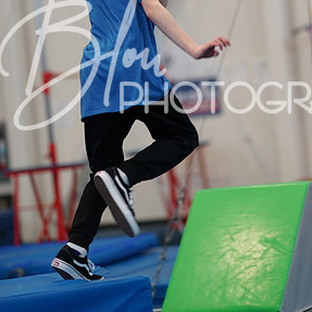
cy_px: 62
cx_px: 207
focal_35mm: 146
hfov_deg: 11.9
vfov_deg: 11.9
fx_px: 1489
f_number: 1.4
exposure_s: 1/500
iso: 500
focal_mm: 85
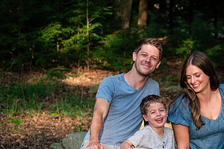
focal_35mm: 166
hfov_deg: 12.3
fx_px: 1033
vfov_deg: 8.2
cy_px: 133
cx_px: 203
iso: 1250
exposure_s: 1/200
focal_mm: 85
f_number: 5.6
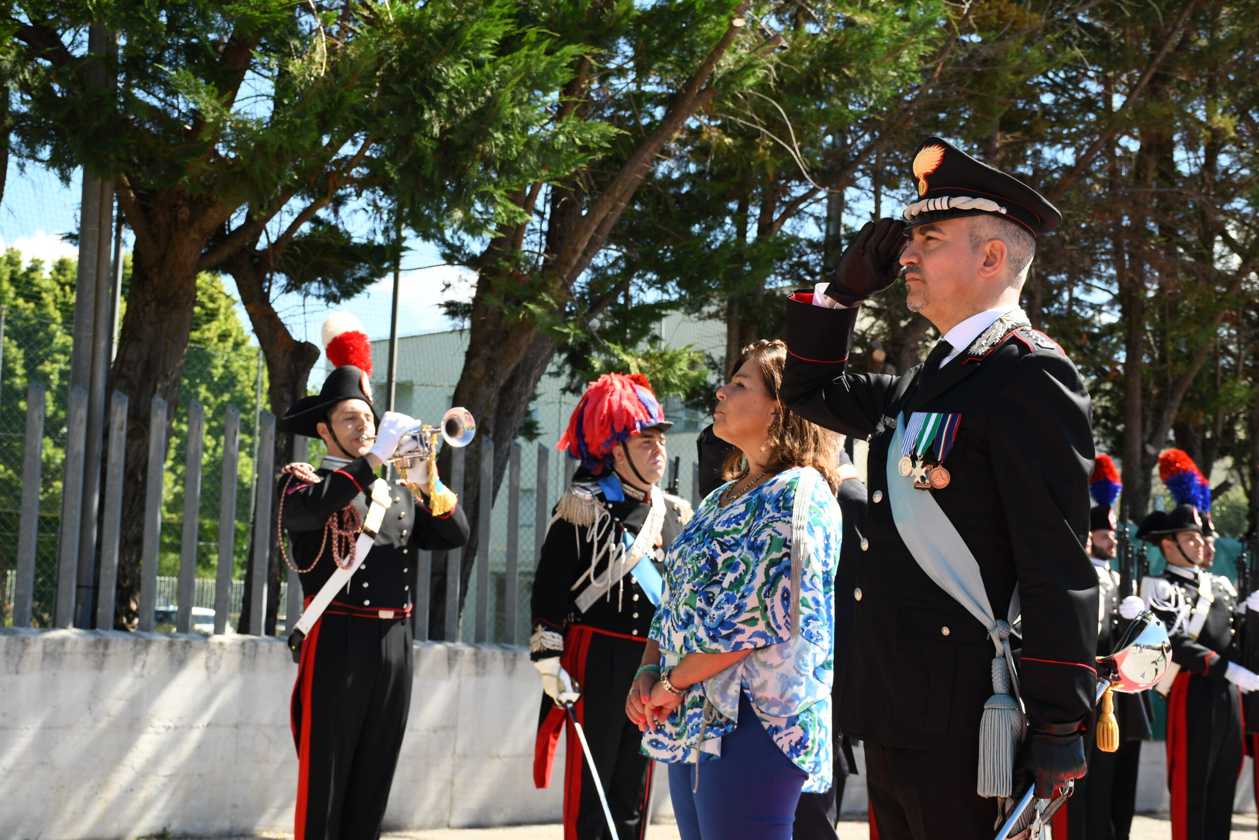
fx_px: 2098
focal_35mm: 60
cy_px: 420
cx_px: 630
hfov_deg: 33.4
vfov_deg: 22.6
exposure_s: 1/250
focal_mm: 40
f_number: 7.1
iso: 200
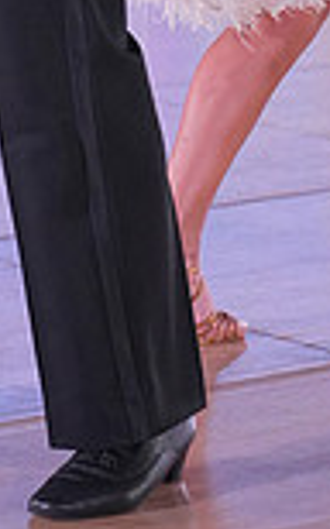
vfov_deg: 6.9
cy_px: -385
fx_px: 4311
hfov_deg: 4.4
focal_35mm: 299
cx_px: 84
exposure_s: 1/400
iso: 1600
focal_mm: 78
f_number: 4
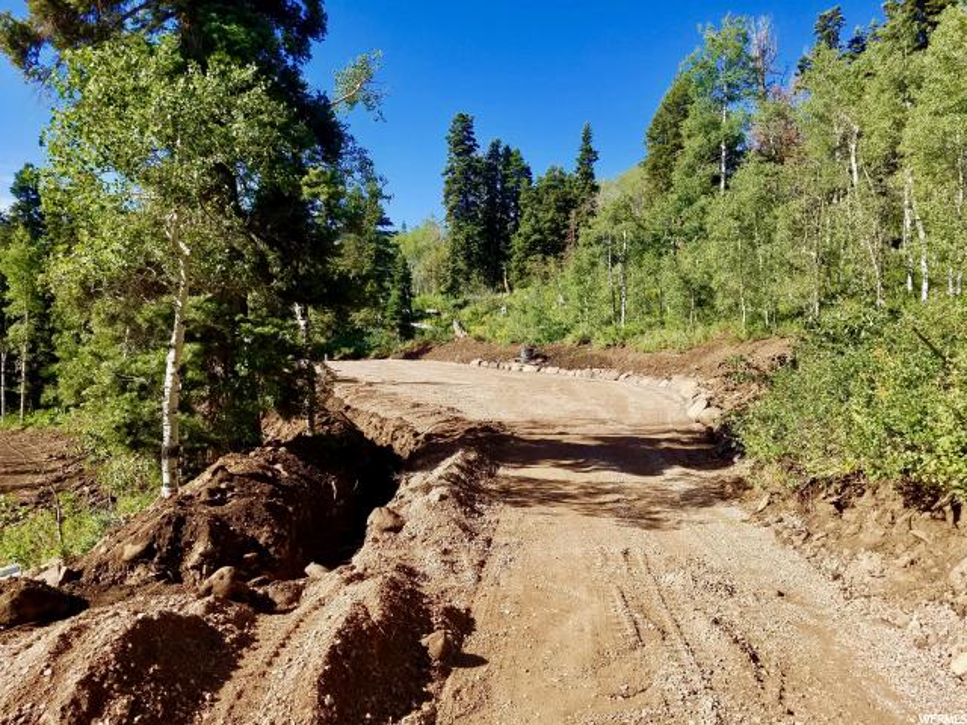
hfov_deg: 67.3
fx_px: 726
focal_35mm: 26
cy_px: 362
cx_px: 484
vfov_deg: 53.1
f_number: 1.7
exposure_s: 1/1512
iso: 50
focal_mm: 4.2
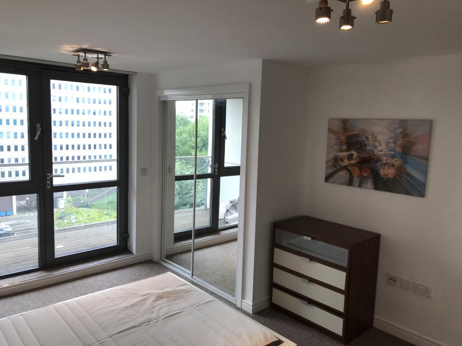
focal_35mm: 28
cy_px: 173
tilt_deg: -7.2
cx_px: 231
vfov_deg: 49.7
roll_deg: -1.6
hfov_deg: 63.4
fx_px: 374
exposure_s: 1/100
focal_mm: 3.99
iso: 40
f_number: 1.8
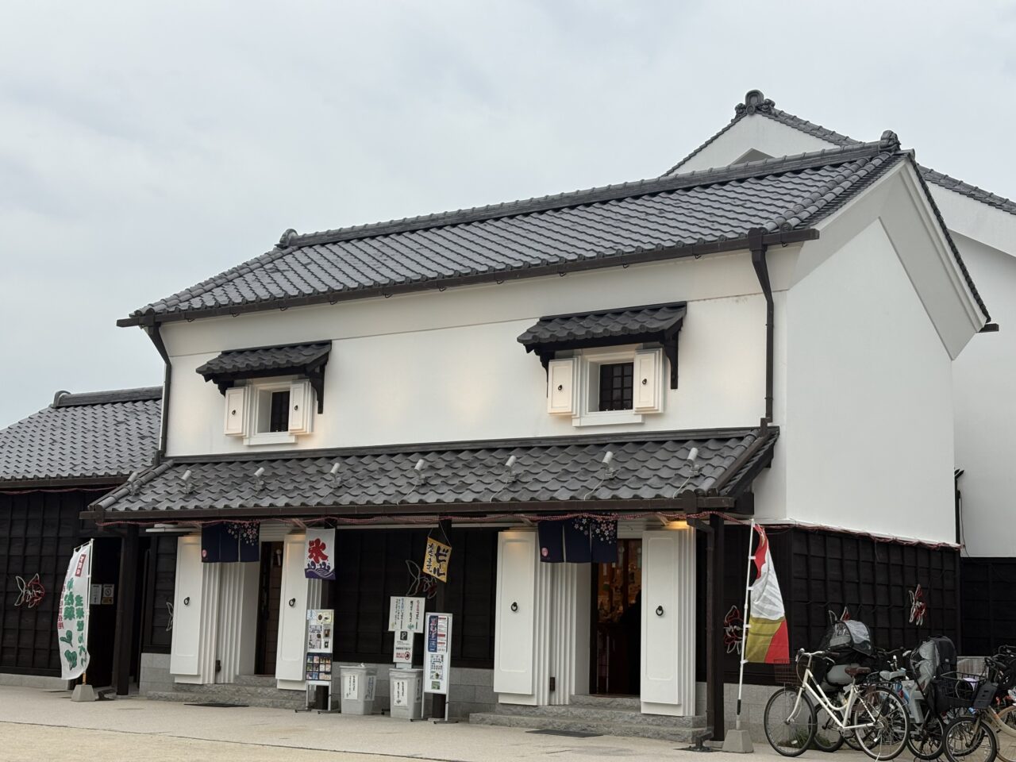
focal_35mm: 52
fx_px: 1526
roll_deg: -1.1
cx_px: 508
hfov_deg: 36.8
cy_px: 381
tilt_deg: +8.7
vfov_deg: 28.0
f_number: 1.6
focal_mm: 5.96
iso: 32
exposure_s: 1/861
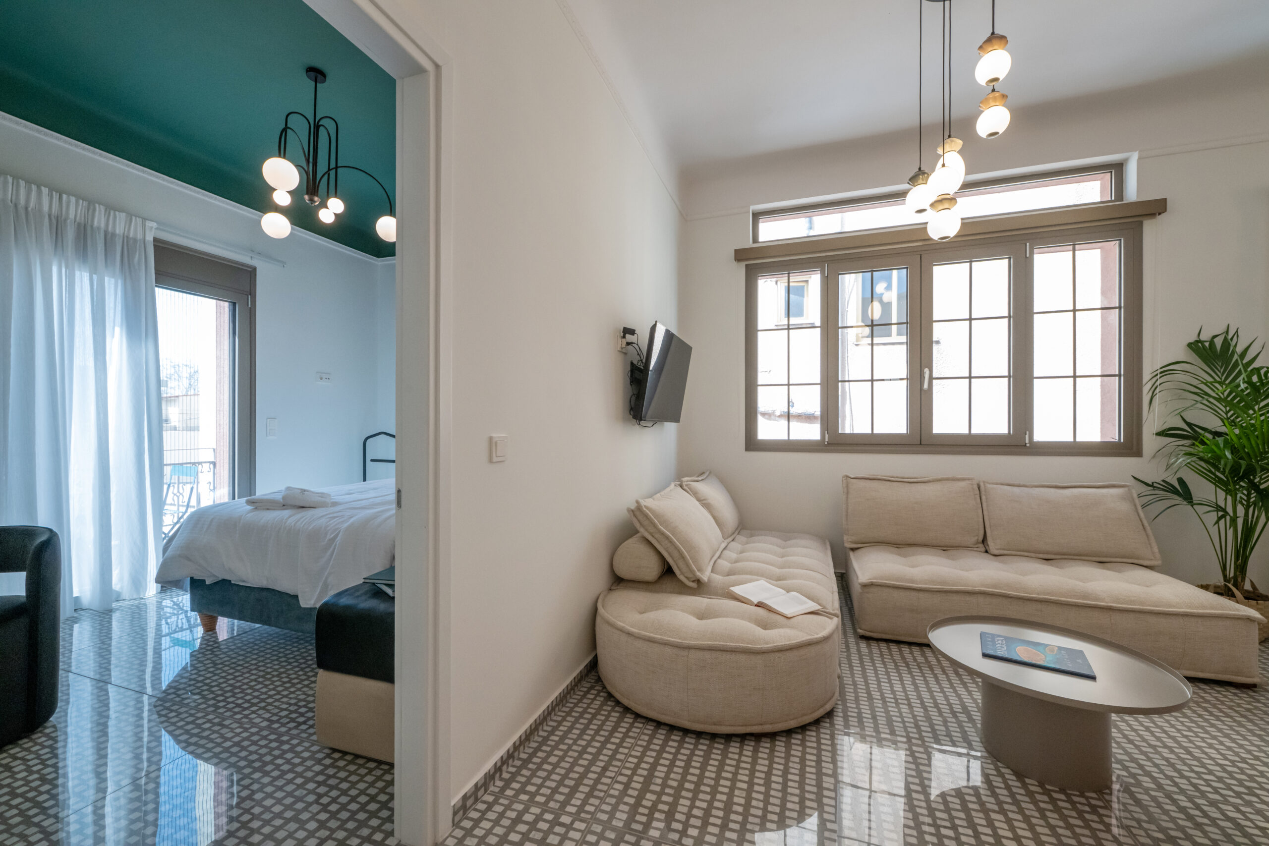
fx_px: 493
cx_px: 634
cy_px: 423
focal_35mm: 14
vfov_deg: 81.2
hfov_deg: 104.3
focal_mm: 14
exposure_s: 1/125
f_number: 11
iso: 2500
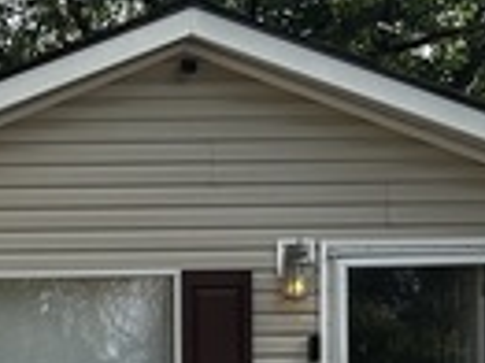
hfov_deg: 15.6
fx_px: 1708
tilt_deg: -2.5
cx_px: -80
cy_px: 482
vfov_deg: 11.8
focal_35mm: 122
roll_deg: +0.7
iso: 80
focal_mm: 6.86
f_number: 1.78
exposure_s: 1/1845
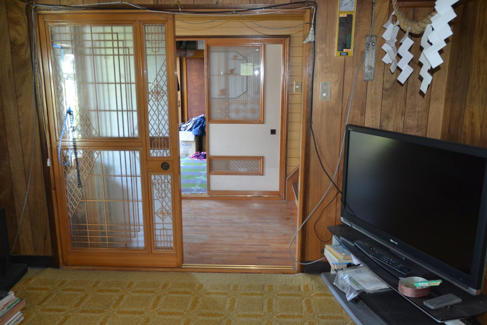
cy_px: 162
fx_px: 365
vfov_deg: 47.9
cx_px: 244
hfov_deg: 67.4
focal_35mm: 27
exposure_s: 1/60
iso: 1000
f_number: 3.5
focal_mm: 18
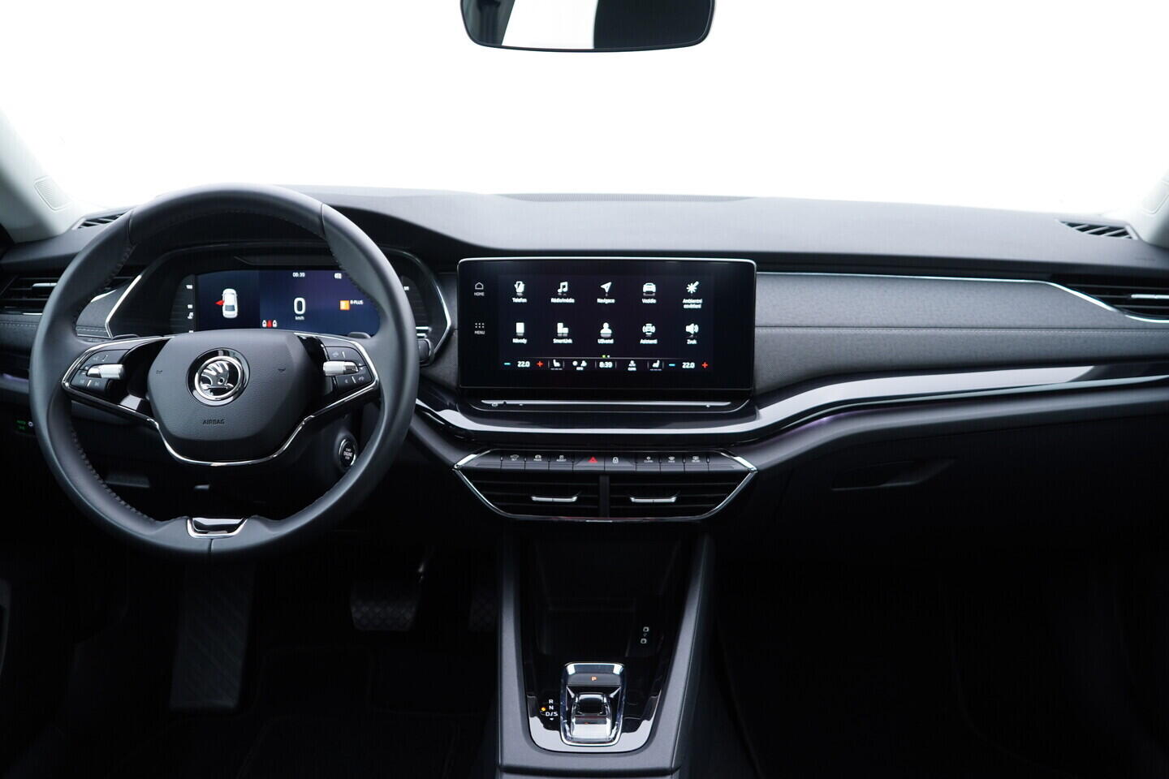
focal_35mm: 36
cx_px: 584
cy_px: 390
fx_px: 1169
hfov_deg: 53.1
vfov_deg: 36.9
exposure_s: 1/40
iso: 250
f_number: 2.8
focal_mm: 24
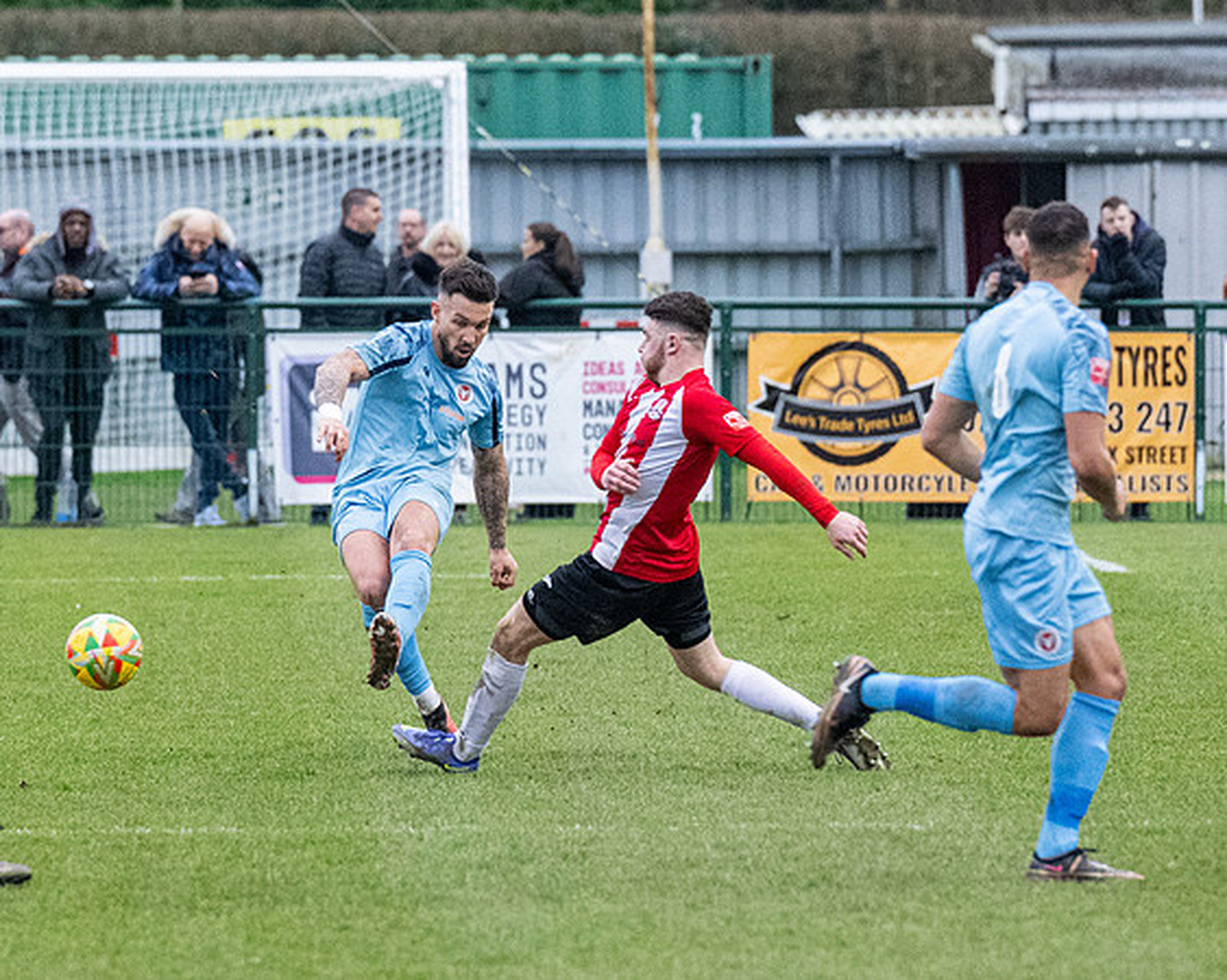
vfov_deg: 2.9
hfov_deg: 3.6
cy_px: 381
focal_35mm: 543
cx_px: 529
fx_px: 19704
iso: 4000
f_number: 4
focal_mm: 200
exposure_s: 1/1250
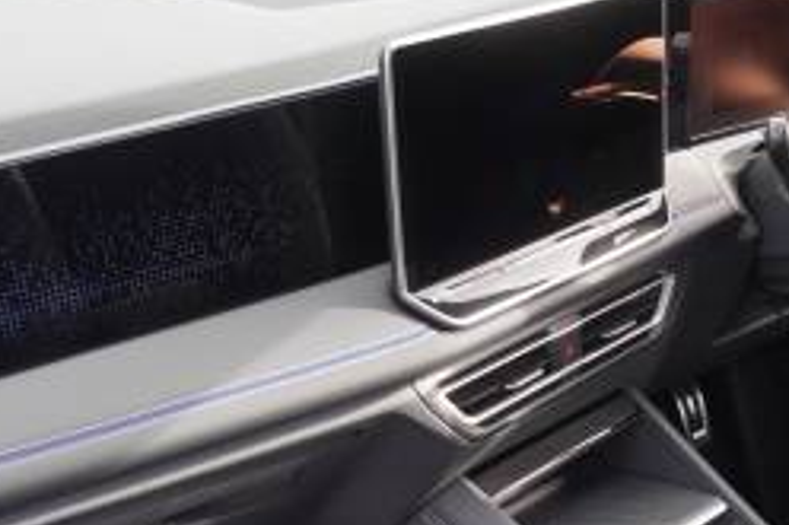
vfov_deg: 21.7
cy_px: 379
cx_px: 585
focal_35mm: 62
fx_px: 1358
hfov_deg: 31.8
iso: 250
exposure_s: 1/60
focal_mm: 16
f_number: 4
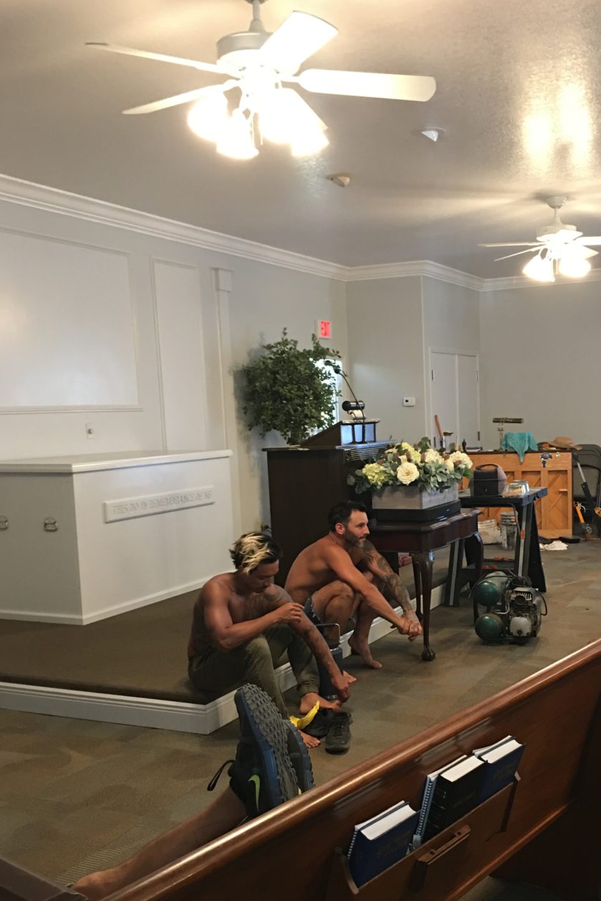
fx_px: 926
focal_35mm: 37
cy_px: 533
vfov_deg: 51.6
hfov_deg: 35.6
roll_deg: +2.0
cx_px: 396
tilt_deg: -5.9
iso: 100
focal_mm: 4.15
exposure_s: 1/15
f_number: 2.2
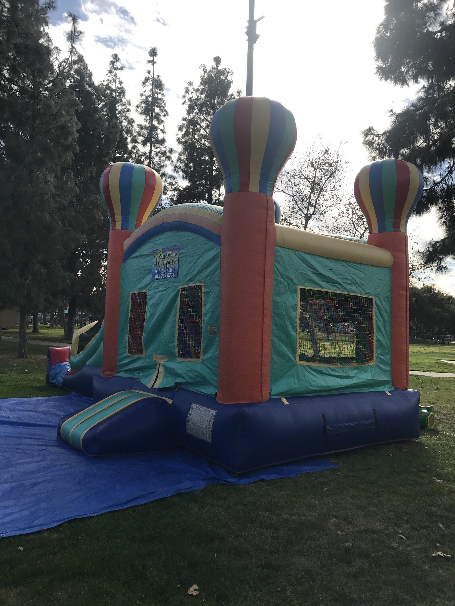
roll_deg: -2.5
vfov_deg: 63.4
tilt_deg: +5.2
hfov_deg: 49.7
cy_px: 303
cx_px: 228
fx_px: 491
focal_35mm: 28
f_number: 1.8
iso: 20
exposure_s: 1/2519
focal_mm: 3.99
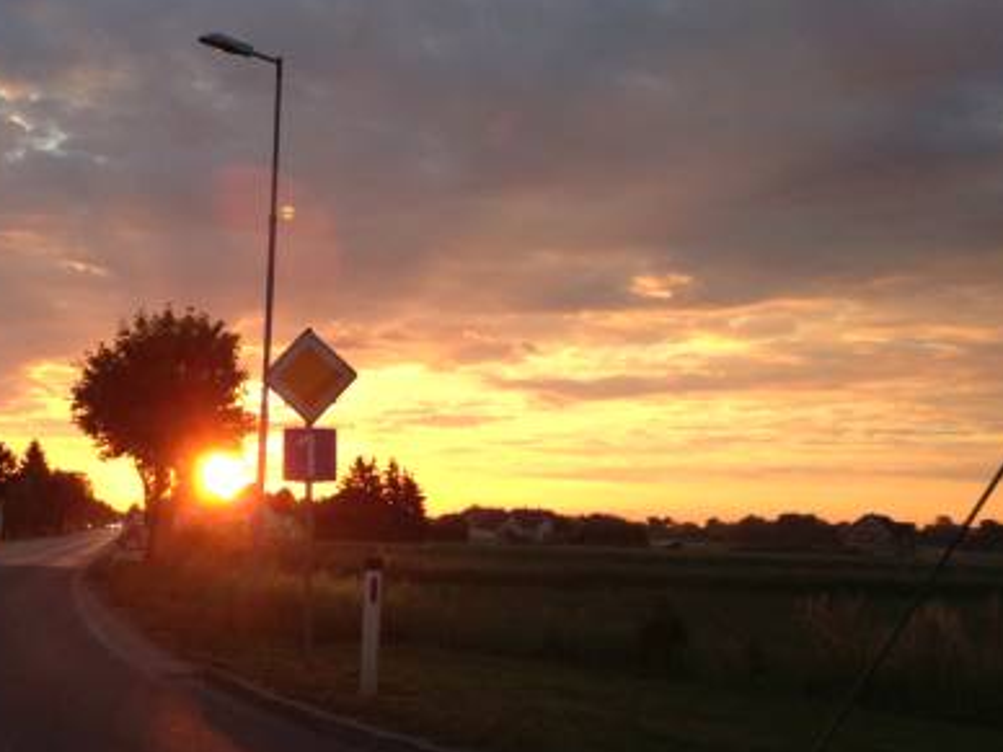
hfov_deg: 37.1
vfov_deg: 28.6
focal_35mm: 51
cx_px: 326
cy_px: 362
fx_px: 1478
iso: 50
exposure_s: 1/241
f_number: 2.4
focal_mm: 4.12
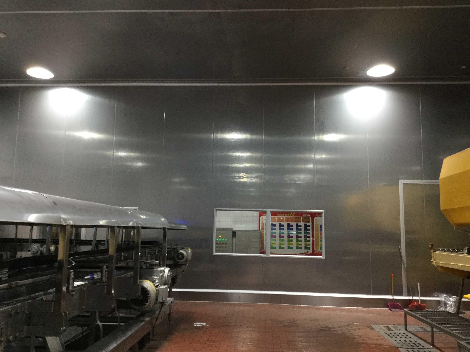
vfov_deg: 45.4
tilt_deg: +6.5
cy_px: 176
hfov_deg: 58.4
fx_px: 421
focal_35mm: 31
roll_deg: -0.8
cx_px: 235
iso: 125
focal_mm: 3.3
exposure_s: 1/33
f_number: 2.4
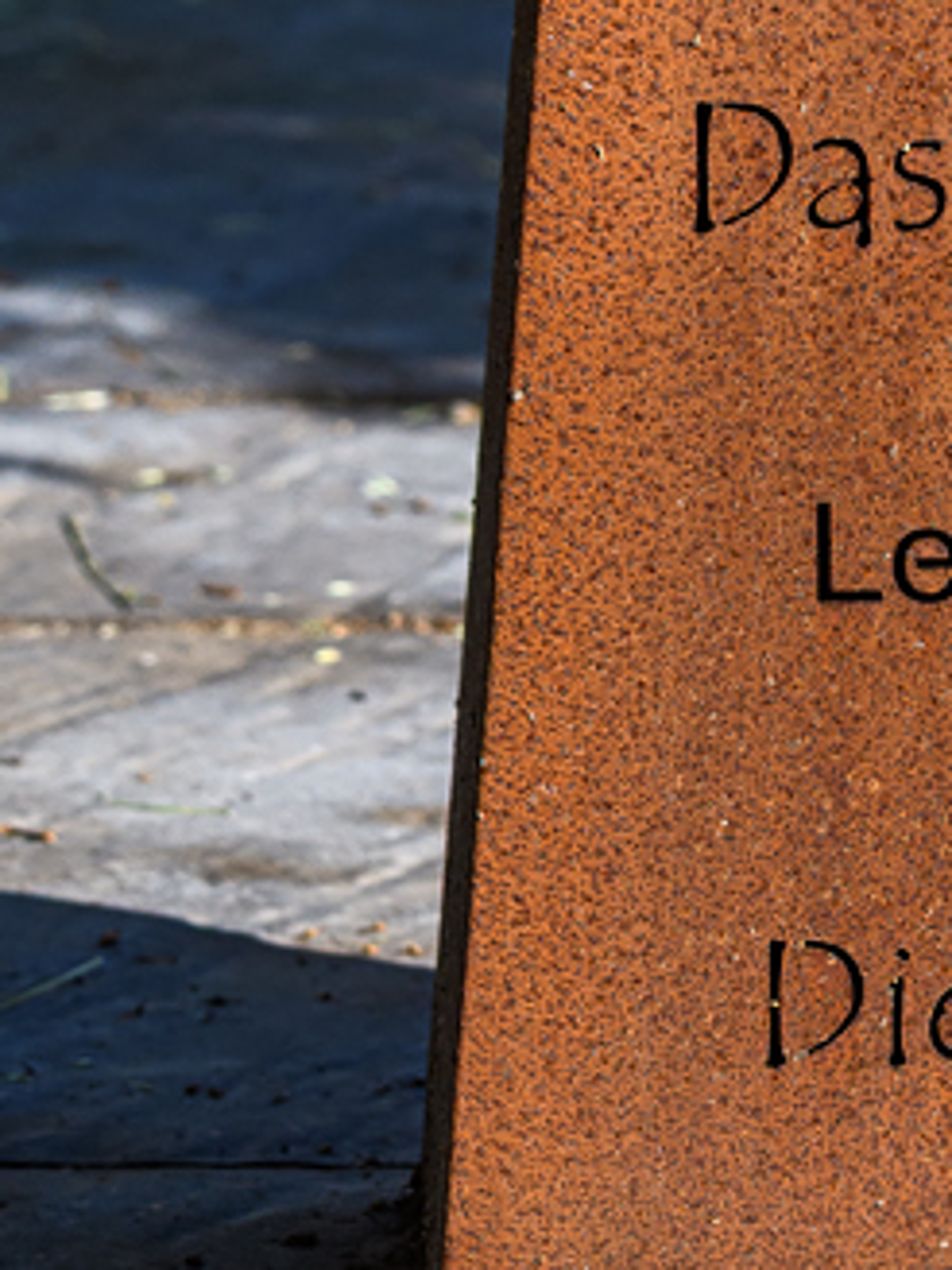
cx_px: 1221
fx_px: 26639
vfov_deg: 2.7
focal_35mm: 726
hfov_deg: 2.0
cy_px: -101
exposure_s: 1/400
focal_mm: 165
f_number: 9
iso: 400
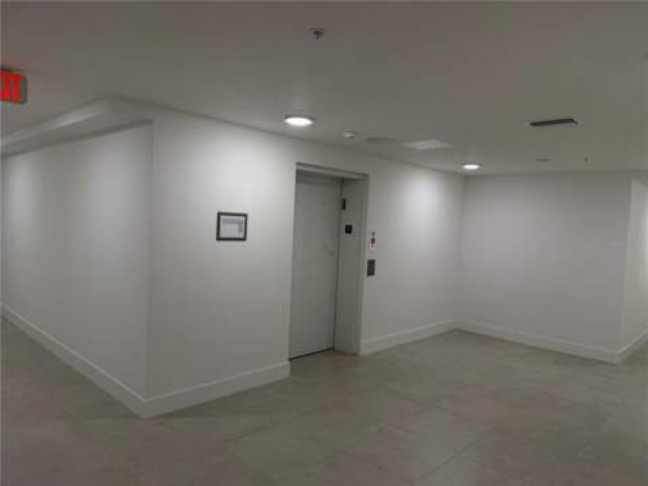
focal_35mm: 24
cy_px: 243
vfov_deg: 56.8
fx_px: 449
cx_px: 324
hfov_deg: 71.6
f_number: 1.78
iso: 100
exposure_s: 1/174
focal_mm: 6.76
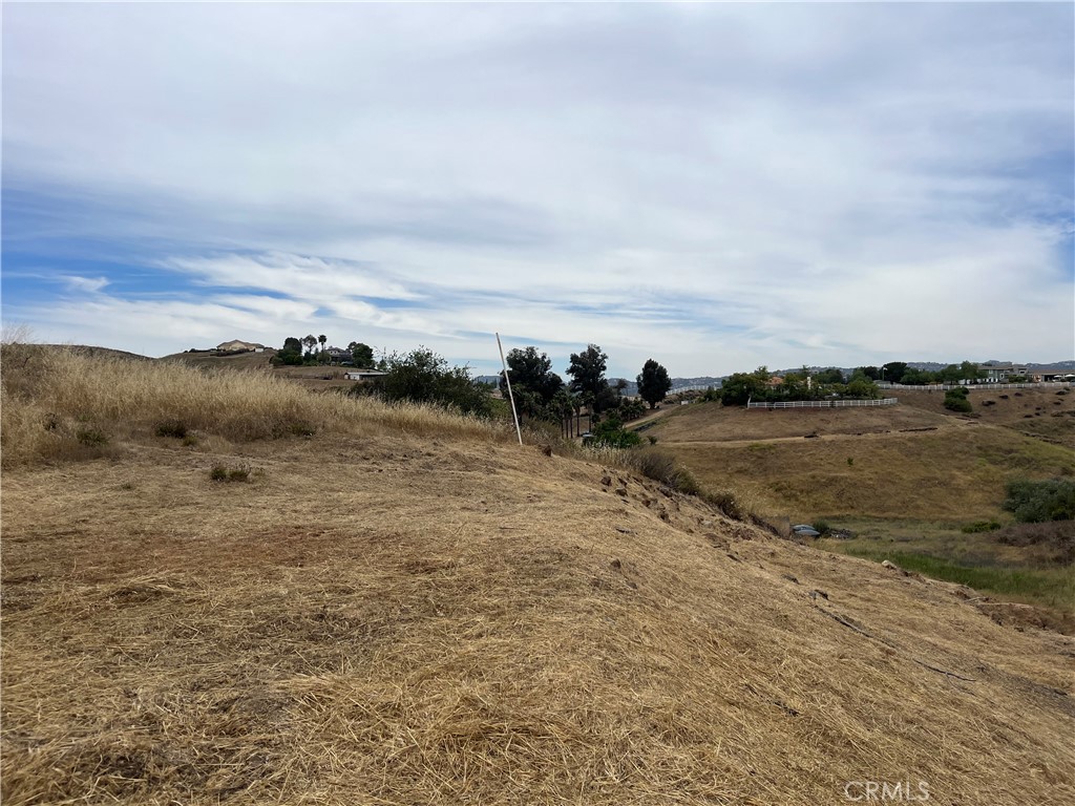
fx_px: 807
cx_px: 538
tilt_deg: +0.6
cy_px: 403
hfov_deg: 67.3
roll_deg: +1.6
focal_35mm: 26
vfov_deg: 53.1
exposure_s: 1/8403
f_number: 1.6
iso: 50
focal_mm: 5.1
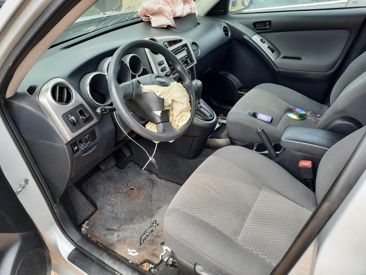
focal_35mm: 25
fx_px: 264
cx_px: 183
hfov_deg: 69.4
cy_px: 138
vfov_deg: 54.9
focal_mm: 4.6
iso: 32
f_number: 2
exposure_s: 1/171
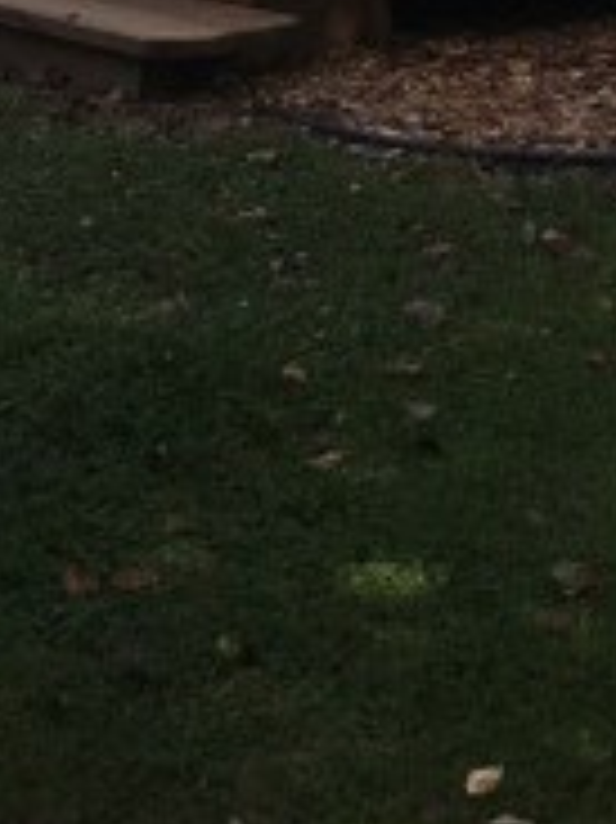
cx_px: 787
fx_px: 2898
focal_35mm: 122
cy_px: -829
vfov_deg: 13.7
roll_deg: -1.7
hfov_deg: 11.8
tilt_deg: +4.3
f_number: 2.2
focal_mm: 4.15
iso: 25
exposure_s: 1/845
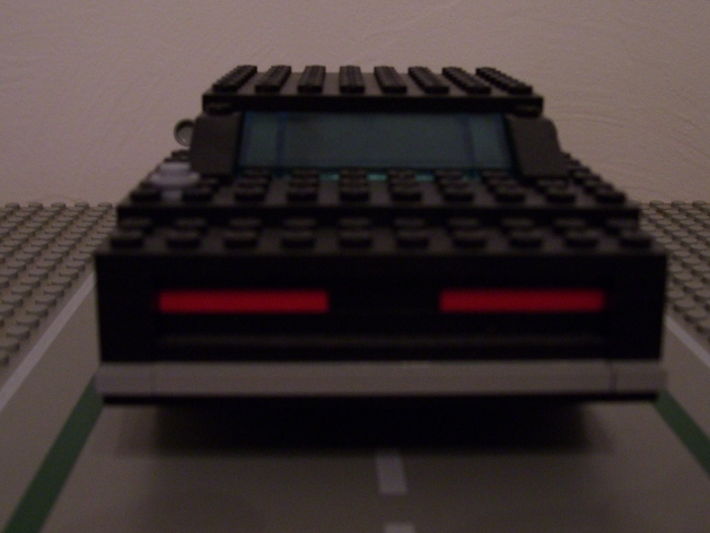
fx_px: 1026
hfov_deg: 38.1
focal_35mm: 50
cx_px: 397
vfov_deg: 29.1
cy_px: 266
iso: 160
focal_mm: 6
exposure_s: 1/8
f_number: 2.7
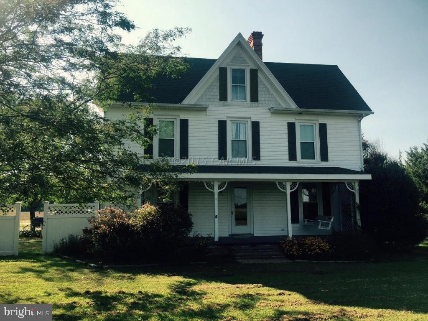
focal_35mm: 29
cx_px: 214
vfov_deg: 48.2
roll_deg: -0.5
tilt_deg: +7.4
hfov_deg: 61.7
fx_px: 359
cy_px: 160
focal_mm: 4.15
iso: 32
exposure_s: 1/1163
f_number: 2.2
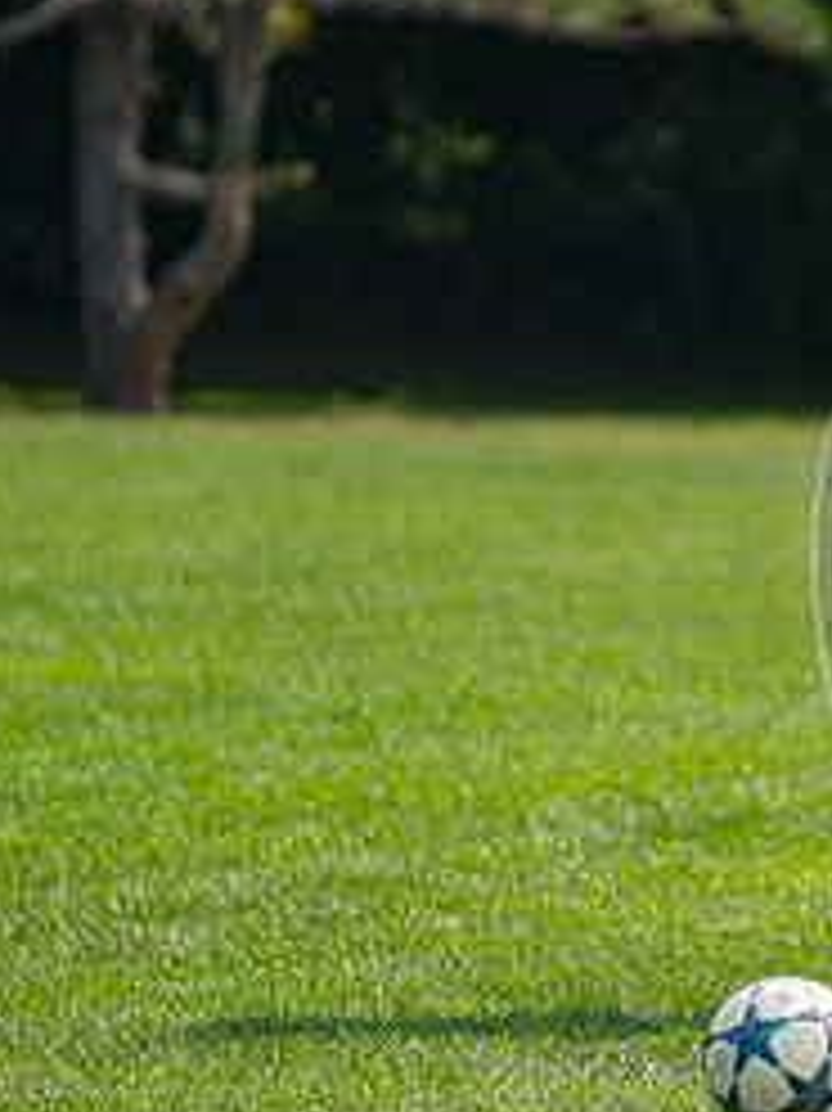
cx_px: 1277
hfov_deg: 2.2
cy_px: 556
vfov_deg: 2.9
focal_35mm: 678
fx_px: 21747
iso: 400
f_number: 2.8
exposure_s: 1/5000
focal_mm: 200
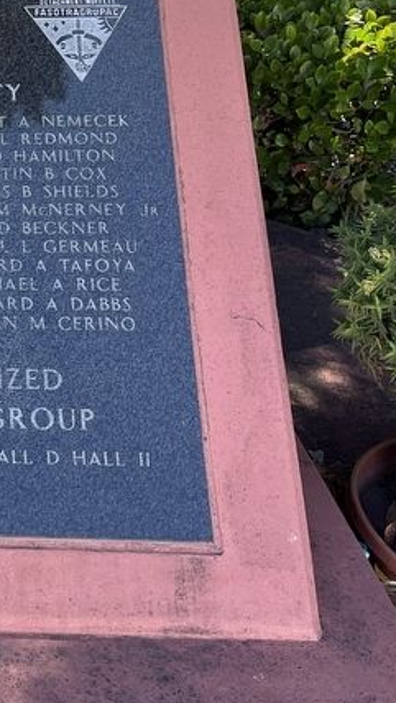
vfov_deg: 38.7
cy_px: 235
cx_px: -220
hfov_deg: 19.4
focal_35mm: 53
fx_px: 989
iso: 40
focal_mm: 5.1
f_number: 1.6
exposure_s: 1/216
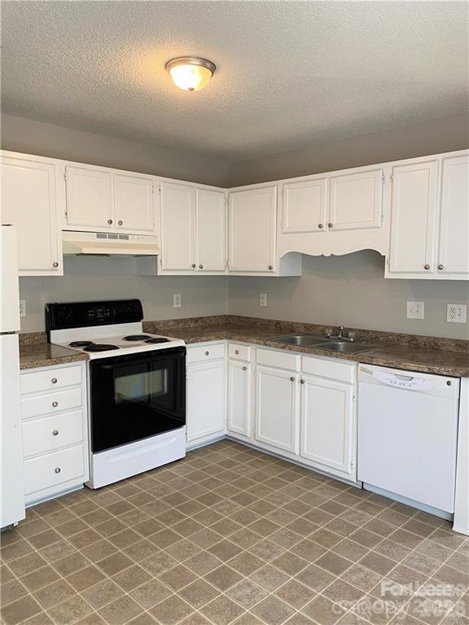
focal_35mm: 26
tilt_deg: -3.6
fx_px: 470
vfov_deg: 67.3
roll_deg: -0.3
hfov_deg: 53.1
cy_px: 312
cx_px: 234
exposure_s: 1/60
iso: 125
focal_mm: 4.25
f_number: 1.8
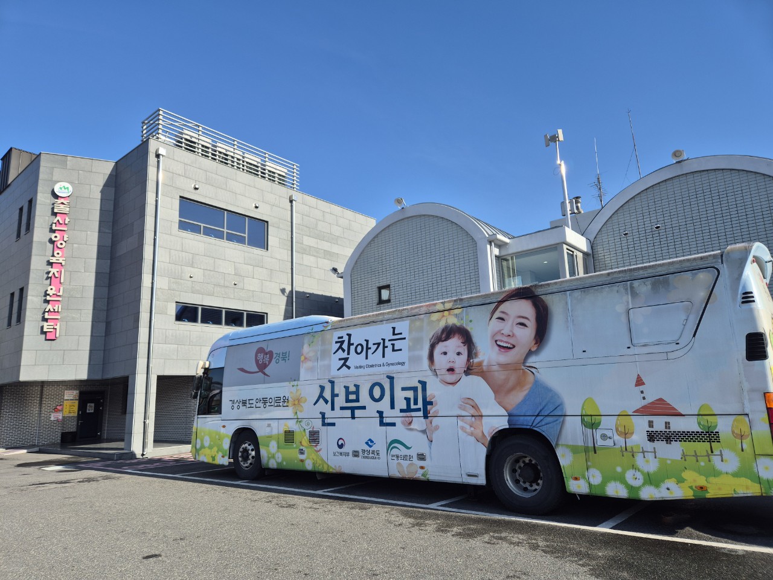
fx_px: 514
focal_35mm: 23
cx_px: 386
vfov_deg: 58.9
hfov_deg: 73.9
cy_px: 290
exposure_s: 1/1250
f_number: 1.8
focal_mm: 5.4
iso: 25
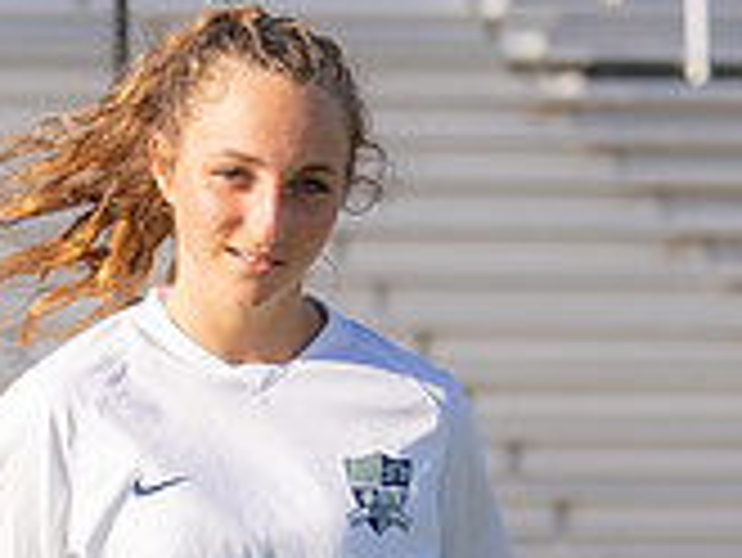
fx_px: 7100
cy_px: 664
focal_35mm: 331
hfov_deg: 5.9
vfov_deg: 4.5
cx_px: -338
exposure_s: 1/2500
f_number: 2.8
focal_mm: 70
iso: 200
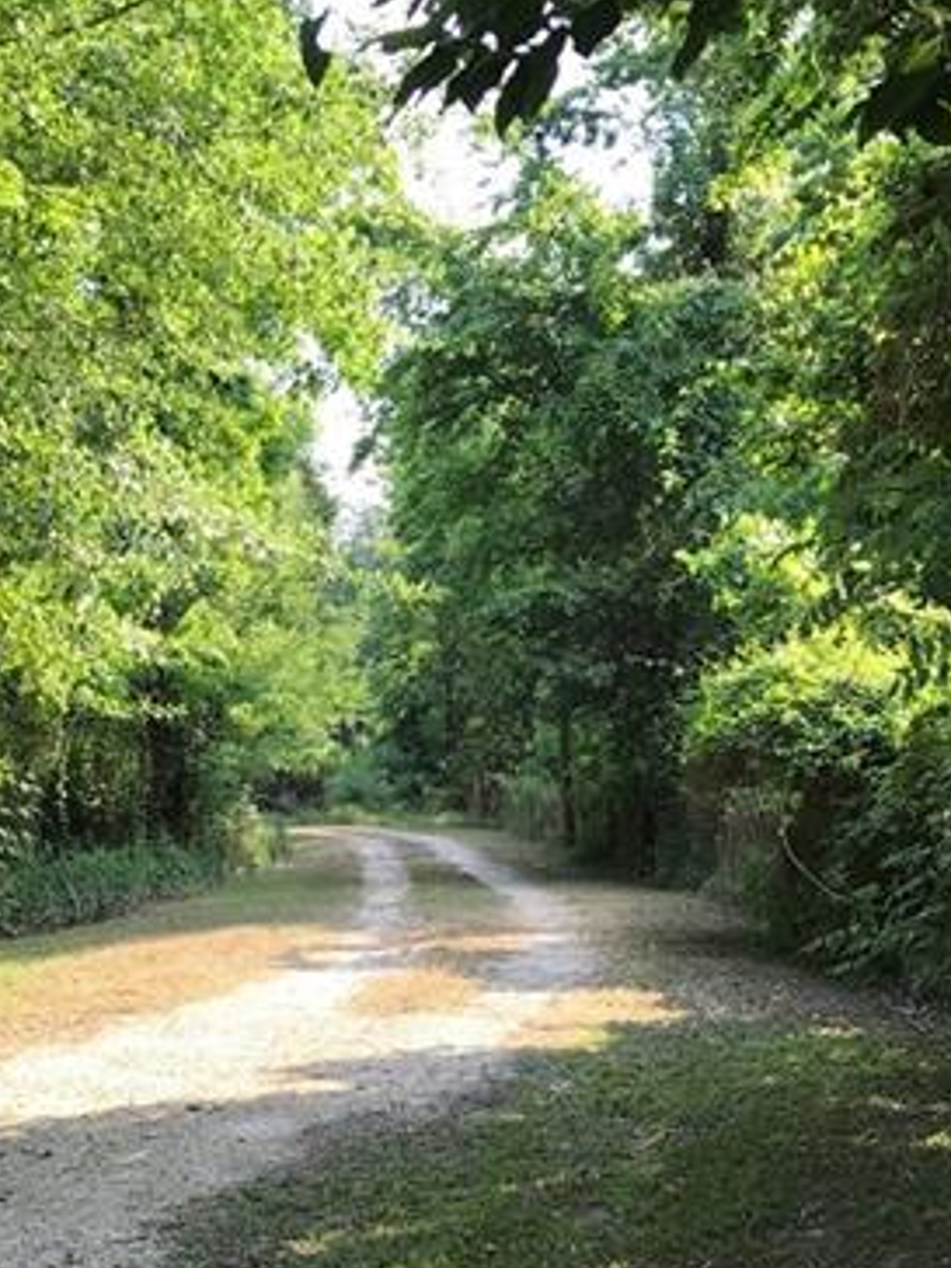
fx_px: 2161
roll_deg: +2.0
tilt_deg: -1.6
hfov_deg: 24.7
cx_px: 352
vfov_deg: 32.4
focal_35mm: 59
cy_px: 867
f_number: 1.8
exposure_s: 1/337
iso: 20
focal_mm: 3.99
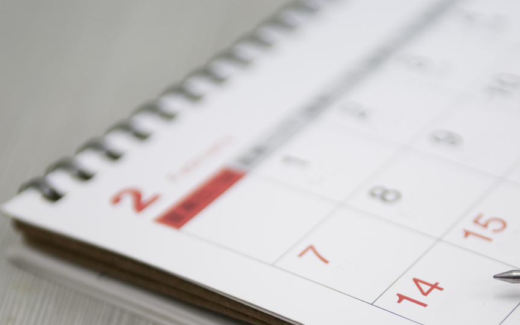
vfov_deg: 10.7
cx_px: 321
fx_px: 1725
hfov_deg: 17.1
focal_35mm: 122
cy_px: 241
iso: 200
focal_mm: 55
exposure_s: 1/100
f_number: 2.8
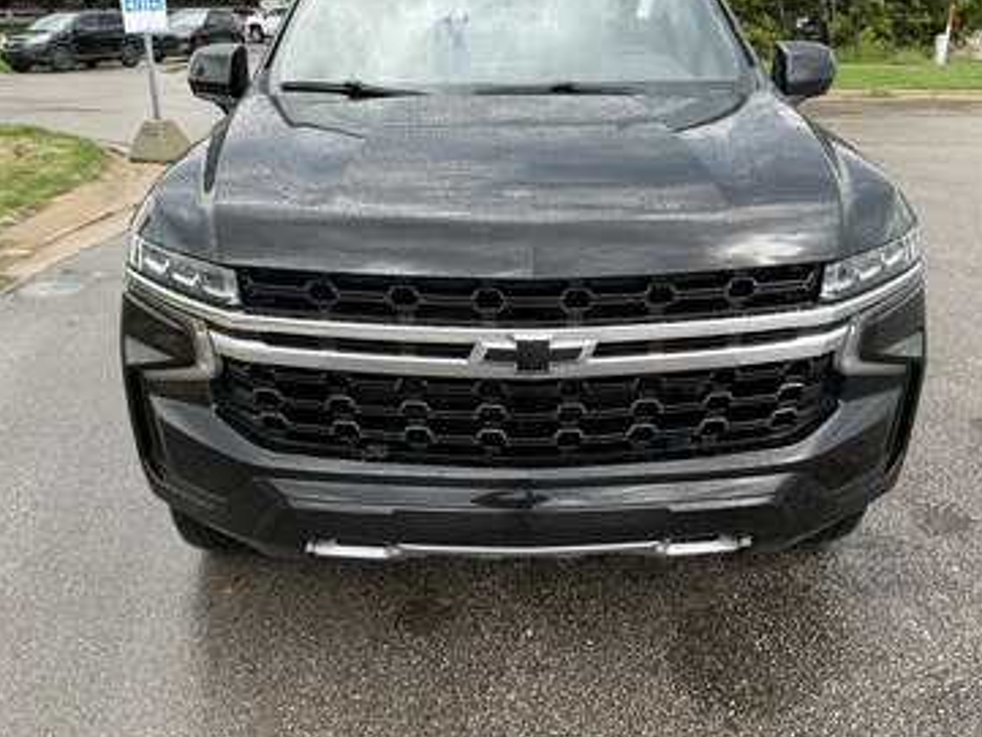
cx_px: 492
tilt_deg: -20.1
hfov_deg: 58.3
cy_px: 351
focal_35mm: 31
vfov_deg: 45.5
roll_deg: +0.0
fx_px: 880
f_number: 1.8
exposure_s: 1/185
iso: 20
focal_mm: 3
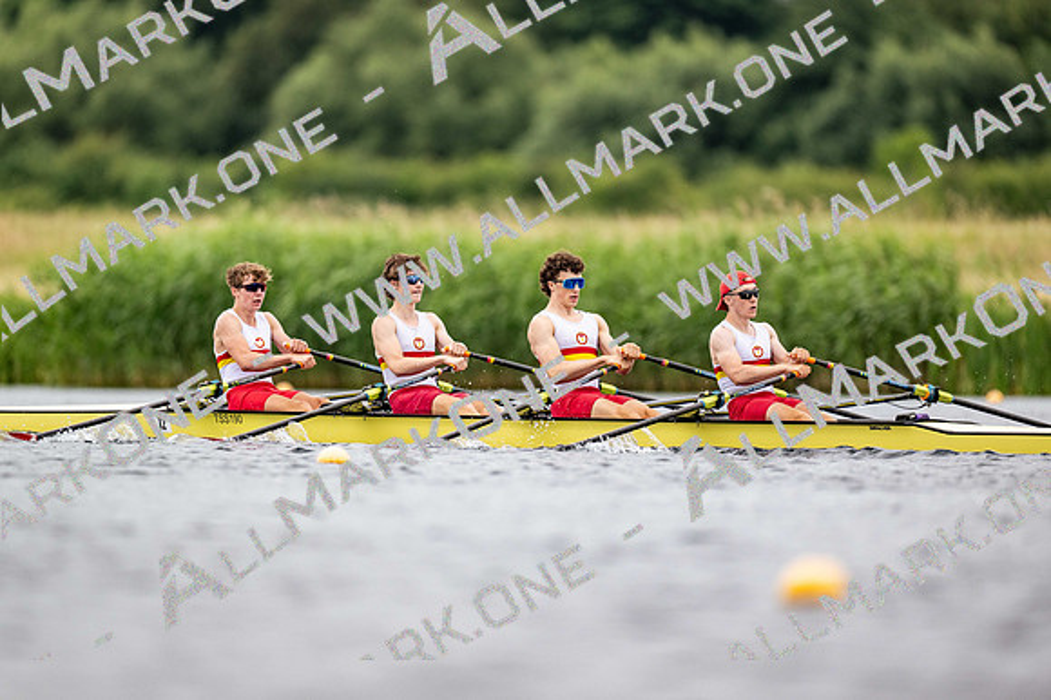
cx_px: 526
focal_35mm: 600
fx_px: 17510
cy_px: 350
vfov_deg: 2.3
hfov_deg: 3.4
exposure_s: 1/2500
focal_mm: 600
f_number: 4
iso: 800
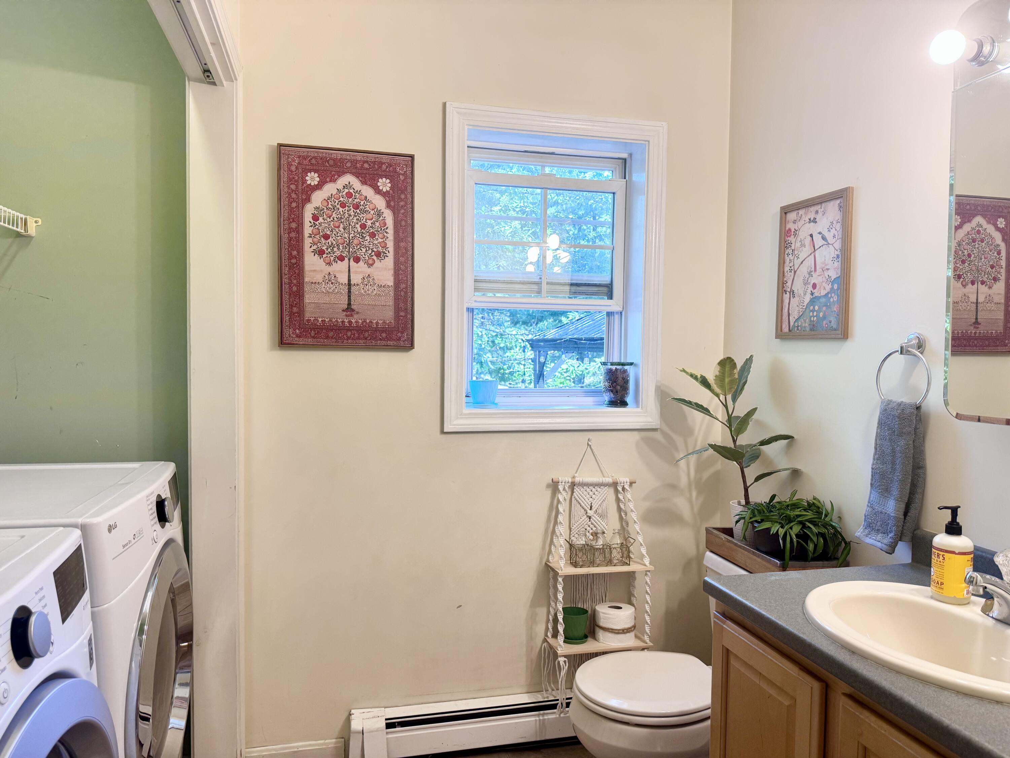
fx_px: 700
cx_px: 505
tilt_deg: -2.3
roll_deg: -1.2
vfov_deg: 56.8
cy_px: 379
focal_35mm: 24
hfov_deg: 71.6
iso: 100
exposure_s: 1/120
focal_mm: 6.76
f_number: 1.78
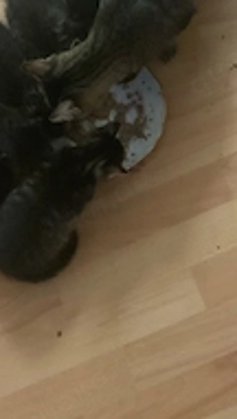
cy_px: 70
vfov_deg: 30.9
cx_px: 132
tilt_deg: -70.5
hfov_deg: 18.3
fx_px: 734
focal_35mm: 66
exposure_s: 1/40
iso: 250
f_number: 1.8
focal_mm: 3
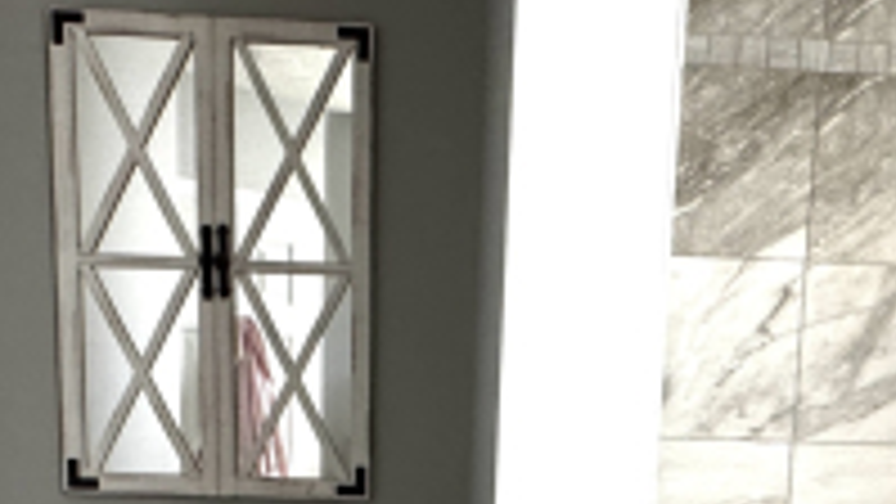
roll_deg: -2.4
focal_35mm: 51
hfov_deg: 40.5
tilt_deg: -10.9
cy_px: 608
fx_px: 1212
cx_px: 516
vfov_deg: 21.8
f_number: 2.2
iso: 400
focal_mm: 2.22
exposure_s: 1/60
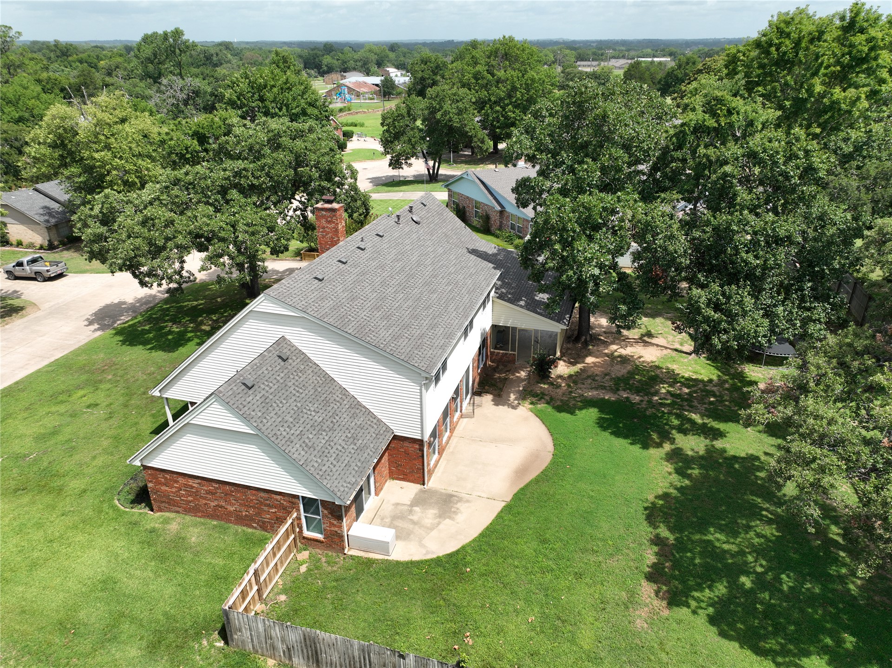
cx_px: 446
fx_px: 618
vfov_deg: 56.8
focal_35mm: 24
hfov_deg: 71.6
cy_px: 334
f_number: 2.8
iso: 100
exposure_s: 1/1600
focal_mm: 12.29
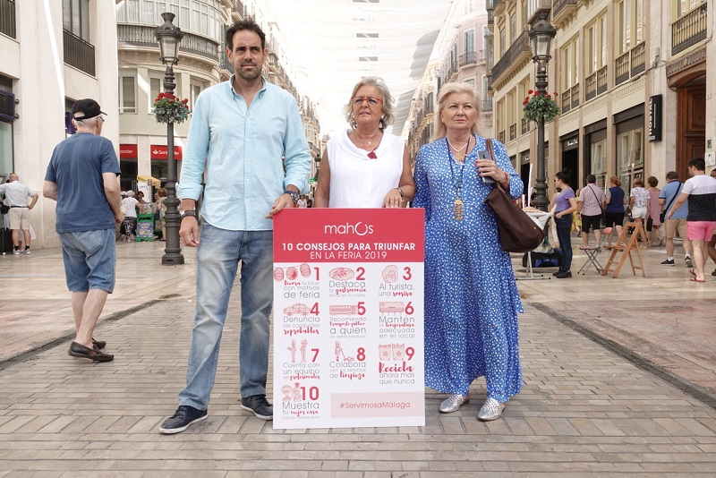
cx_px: 358
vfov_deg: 41.1
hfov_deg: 58.7
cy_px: 239
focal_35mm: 32
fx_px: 637
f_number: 7.1
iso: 320
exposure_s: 1/160
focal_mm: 11.77
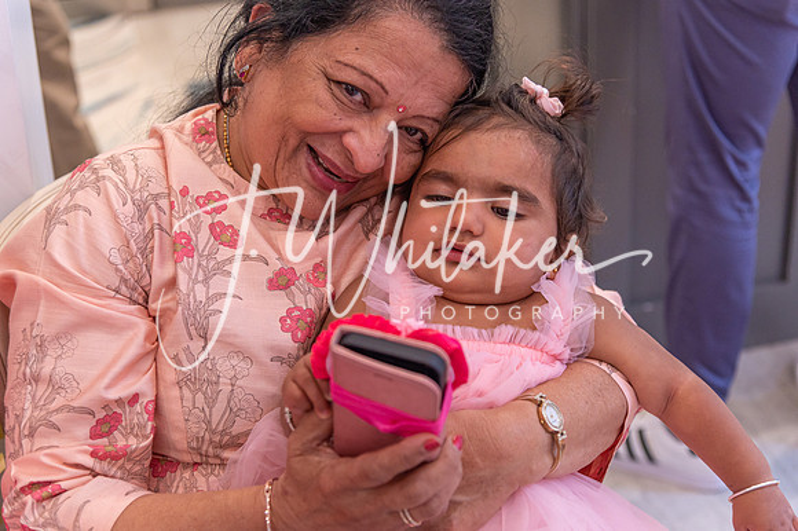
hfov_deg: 36.3
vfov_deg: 24.6
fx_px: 1218
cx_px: 399
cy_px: 266
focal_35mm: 55
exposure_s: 1/160
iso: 800
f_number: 4
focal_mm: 55
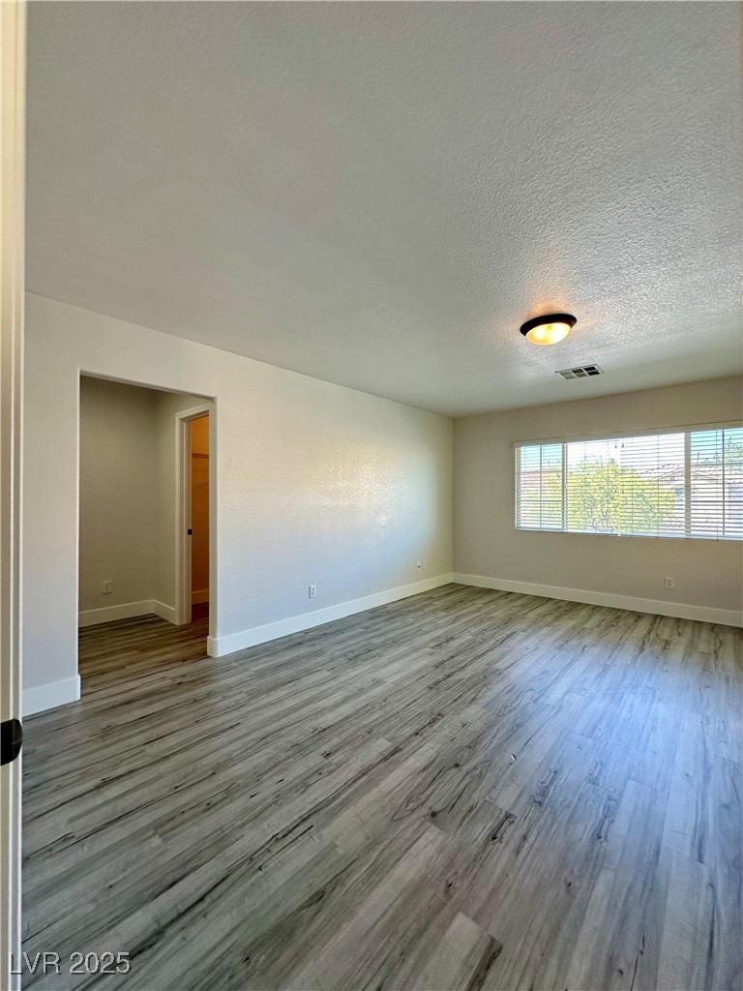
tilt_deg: +1.4
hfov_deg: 85.7
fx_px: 401
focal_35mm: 14
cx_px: 372
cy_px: 496
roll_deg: -0.2
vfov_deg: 102.1
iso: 100
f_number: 2.2
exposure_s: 1/120
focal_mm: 2.22
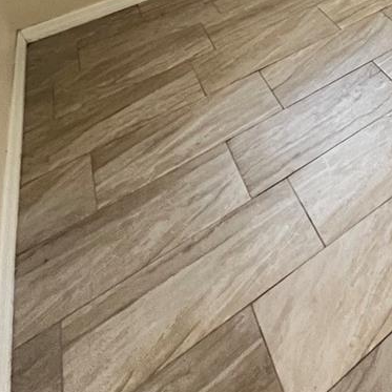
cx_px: 462
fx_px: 474
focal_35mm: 37
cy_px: -130
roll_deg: +5.3
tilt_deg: -18.0
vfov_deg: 32.4
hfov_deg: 35.8
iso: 640
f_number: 1.8
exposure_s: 1/40
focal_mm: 1.57
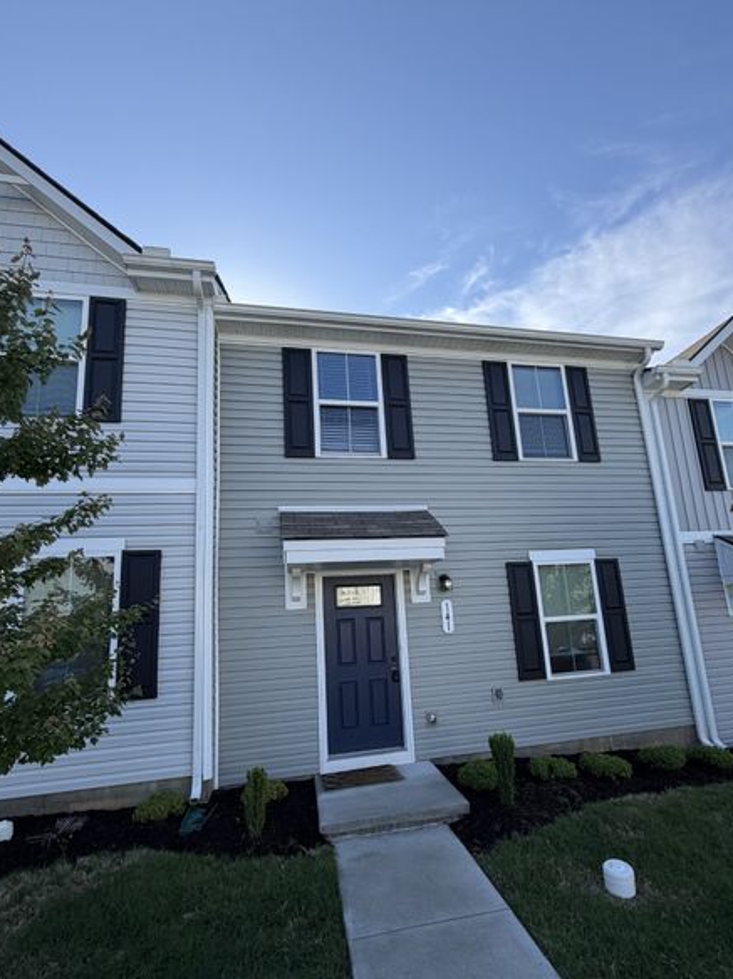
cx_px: 386
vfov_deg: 94.1
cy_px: 546
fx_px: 452
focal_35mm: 16
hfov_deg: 78.0
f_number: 2.2
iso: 40
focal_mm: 2.22
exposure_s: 1/751
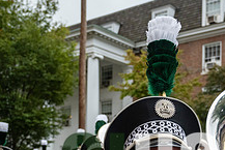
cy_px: 182
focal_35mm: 64
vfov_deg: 19.9
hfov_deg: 31.3
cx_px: 141
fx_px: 400
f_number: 4
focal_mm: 24
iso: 640
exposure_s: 1/1600
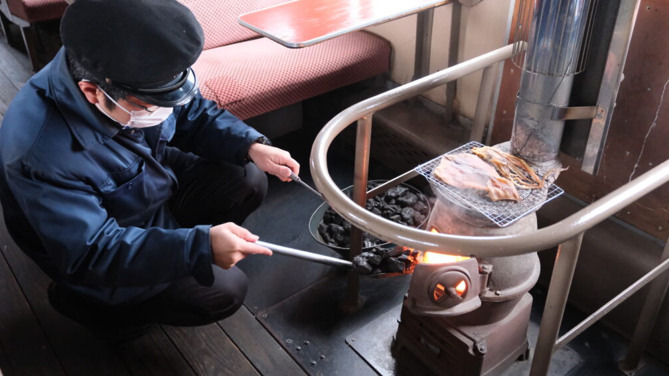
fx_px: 585
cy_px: 182
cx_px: 335
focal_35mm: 33
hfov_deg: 59.5
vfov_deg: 35.6
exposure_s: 1/200
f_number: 3.2
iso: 6400
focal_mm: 20.8
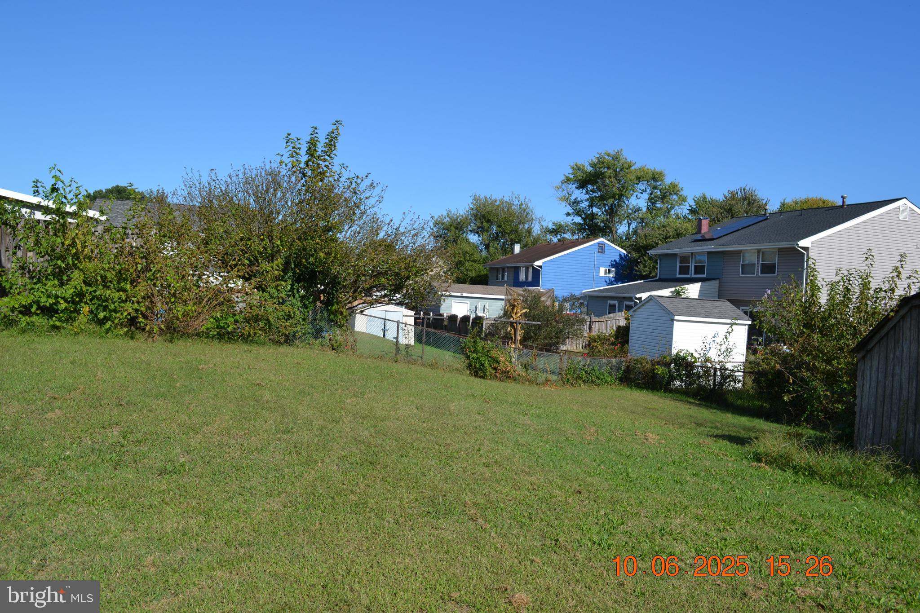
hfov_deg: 61.9
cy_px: 306
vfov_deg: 43.6
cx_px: 460
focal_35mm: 30
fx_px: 767
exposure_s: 1/250
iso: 100
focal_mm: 20
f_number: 8
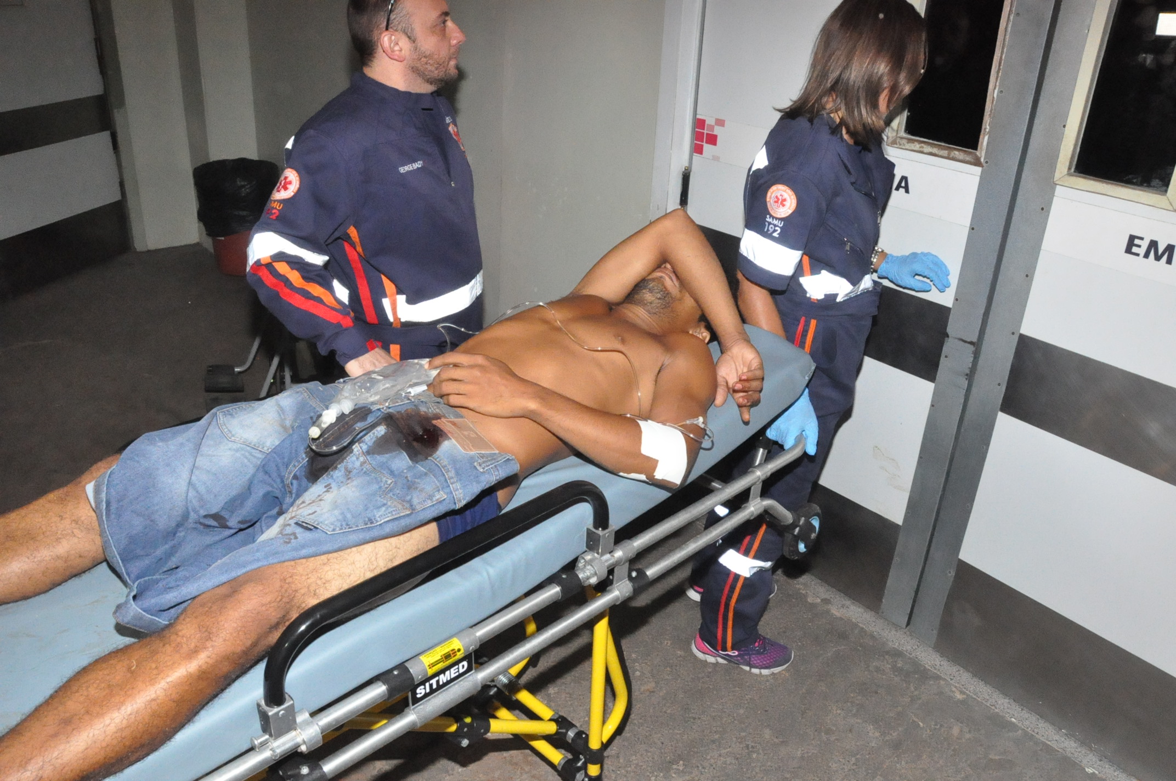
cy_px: 390
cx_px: 588
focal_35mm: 27
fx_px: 881
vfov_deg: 47.8
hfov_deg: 67.4
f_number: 10
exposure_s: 1/200
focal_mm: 18
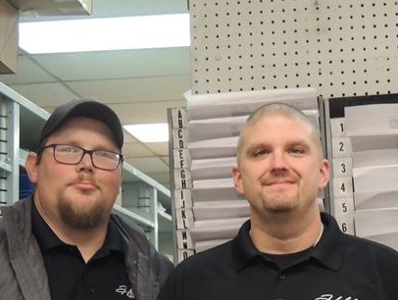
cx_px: 308
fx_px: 1244
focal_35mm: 108
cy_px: 234
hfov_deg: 18.0
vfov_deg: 13.7
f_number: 3.7
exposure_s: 1/15
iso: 560
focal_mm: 9.8
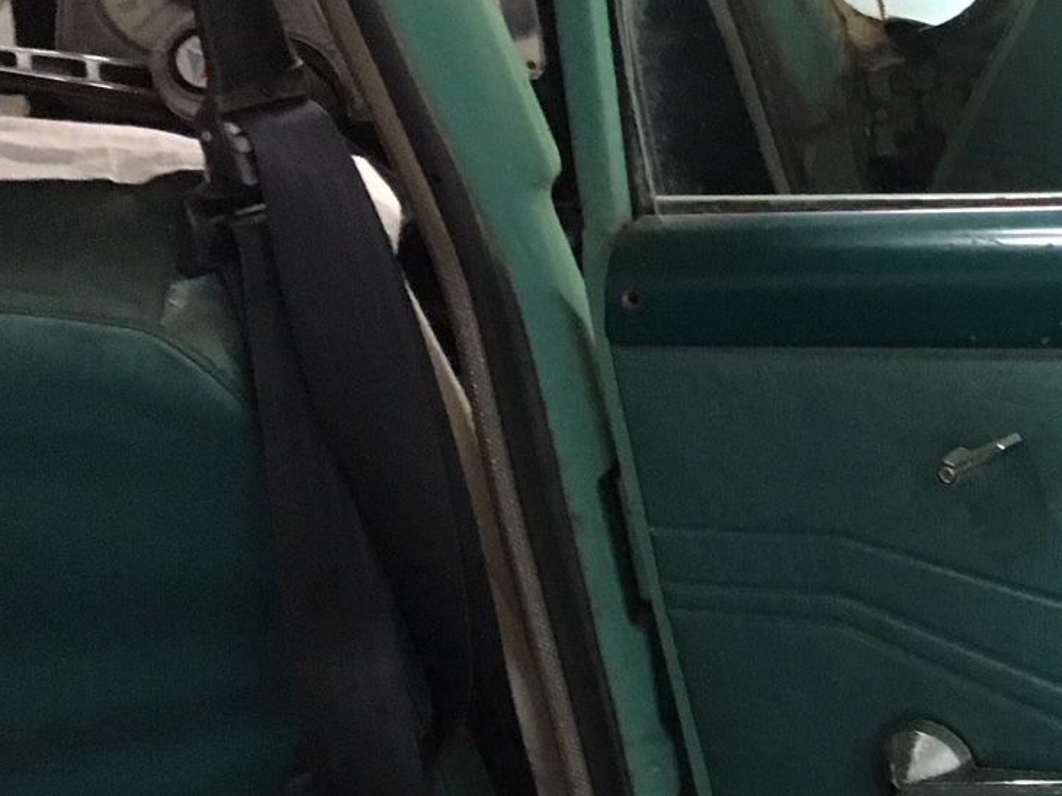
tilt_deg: -26.4
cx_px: 1235
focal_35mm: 80
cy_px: 776
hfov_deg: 22.7
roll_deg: +2.5
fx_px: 2454
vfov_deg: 18.0
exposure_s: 1/20
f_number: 2.2
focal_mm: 4.15
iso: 200
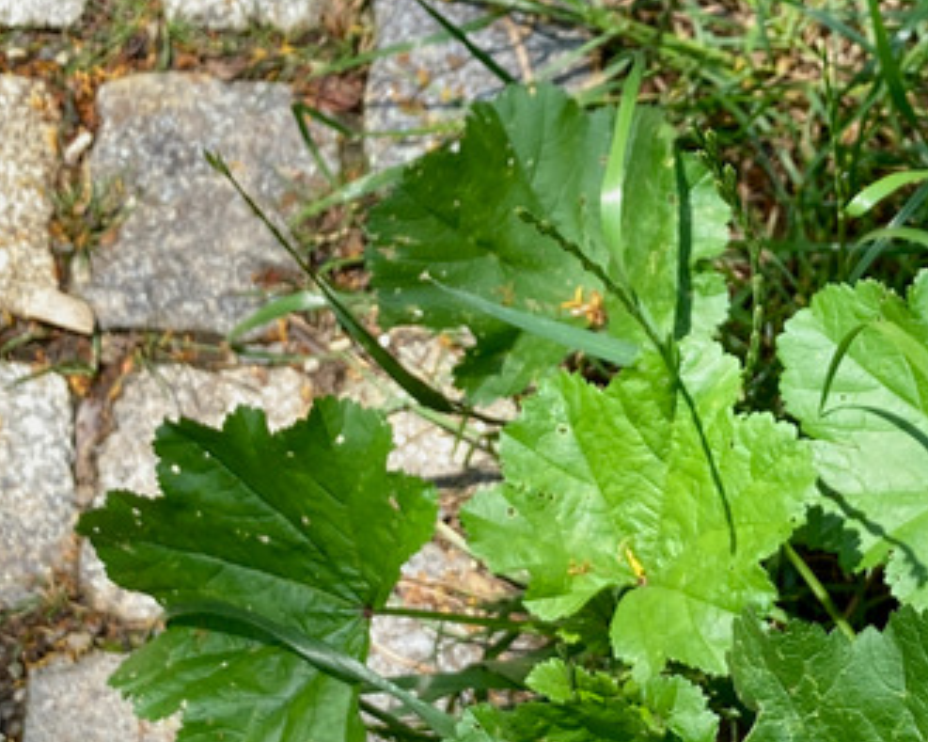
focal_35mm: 93
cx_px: 838
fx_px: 2554
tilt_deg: -86.1
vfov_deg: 16.5
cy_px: 533
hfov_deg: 20.2
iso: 20
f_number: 1.8
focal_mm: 3.99
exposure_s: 1/141
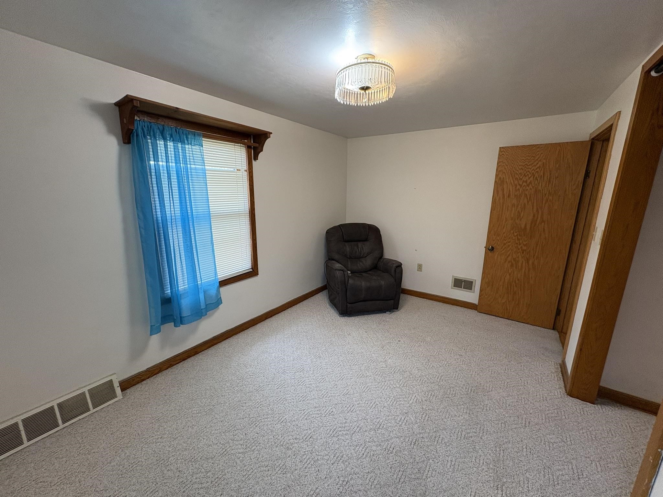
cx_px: 332
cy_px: 248
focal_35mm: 14
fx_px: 268
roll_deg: -0.5
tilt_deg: -12.7
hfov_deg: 102.1
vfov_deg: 85.7
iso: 160
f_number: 2.2
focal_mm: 2.22
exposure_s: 1/60
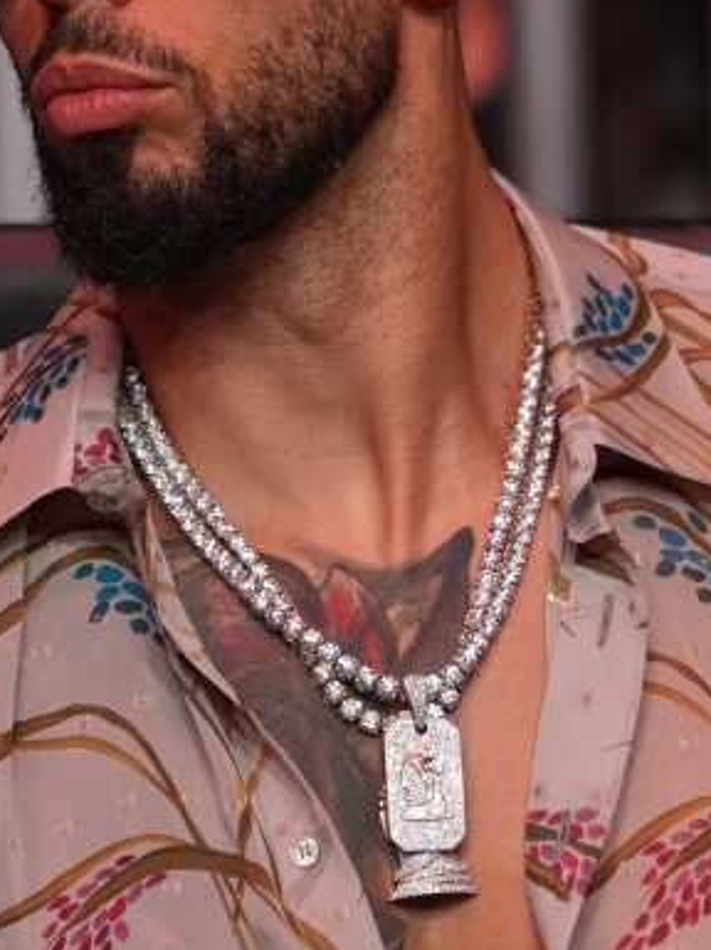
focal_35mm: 380
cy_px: 227
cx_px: -314
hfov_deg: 3.9
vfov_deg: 5.2
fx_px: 10424
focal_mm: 92
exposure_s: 1/500
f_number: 2
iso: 1000
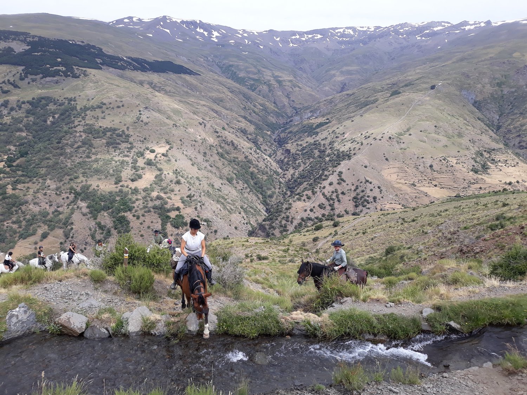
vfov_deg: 51.4
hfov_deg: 65.3
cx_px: 264
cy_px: 198
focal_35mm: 27
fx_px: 411
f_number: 1.7
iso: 40
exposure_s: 1/825
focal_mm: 3.71
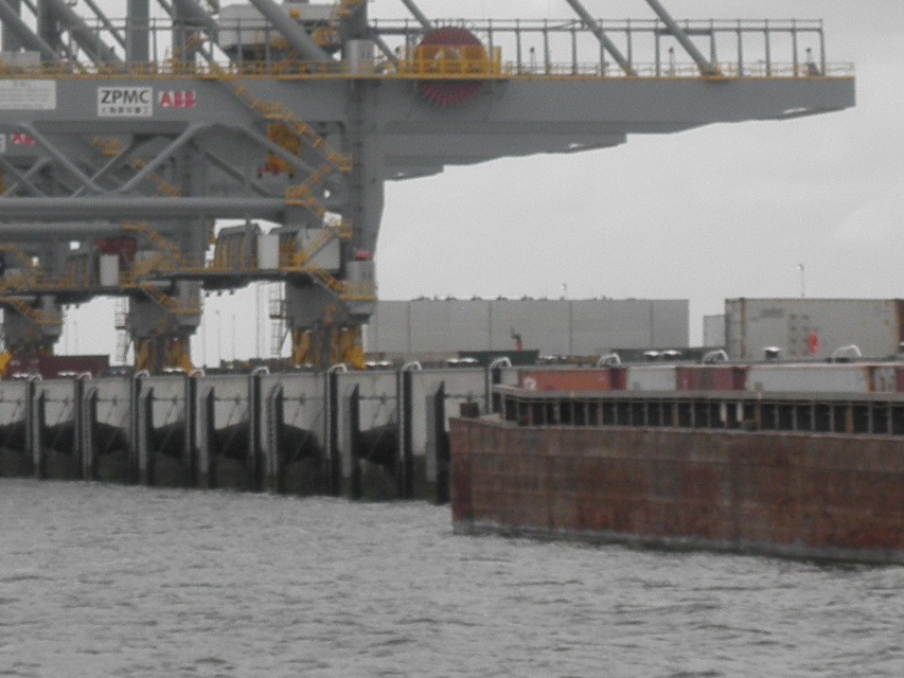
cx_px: -98
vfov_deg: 5.4
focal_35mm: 276
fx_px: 7209
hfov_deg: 7.1
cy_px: -93
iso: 64
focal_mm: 16.3
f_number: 11.9
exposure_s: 1/125
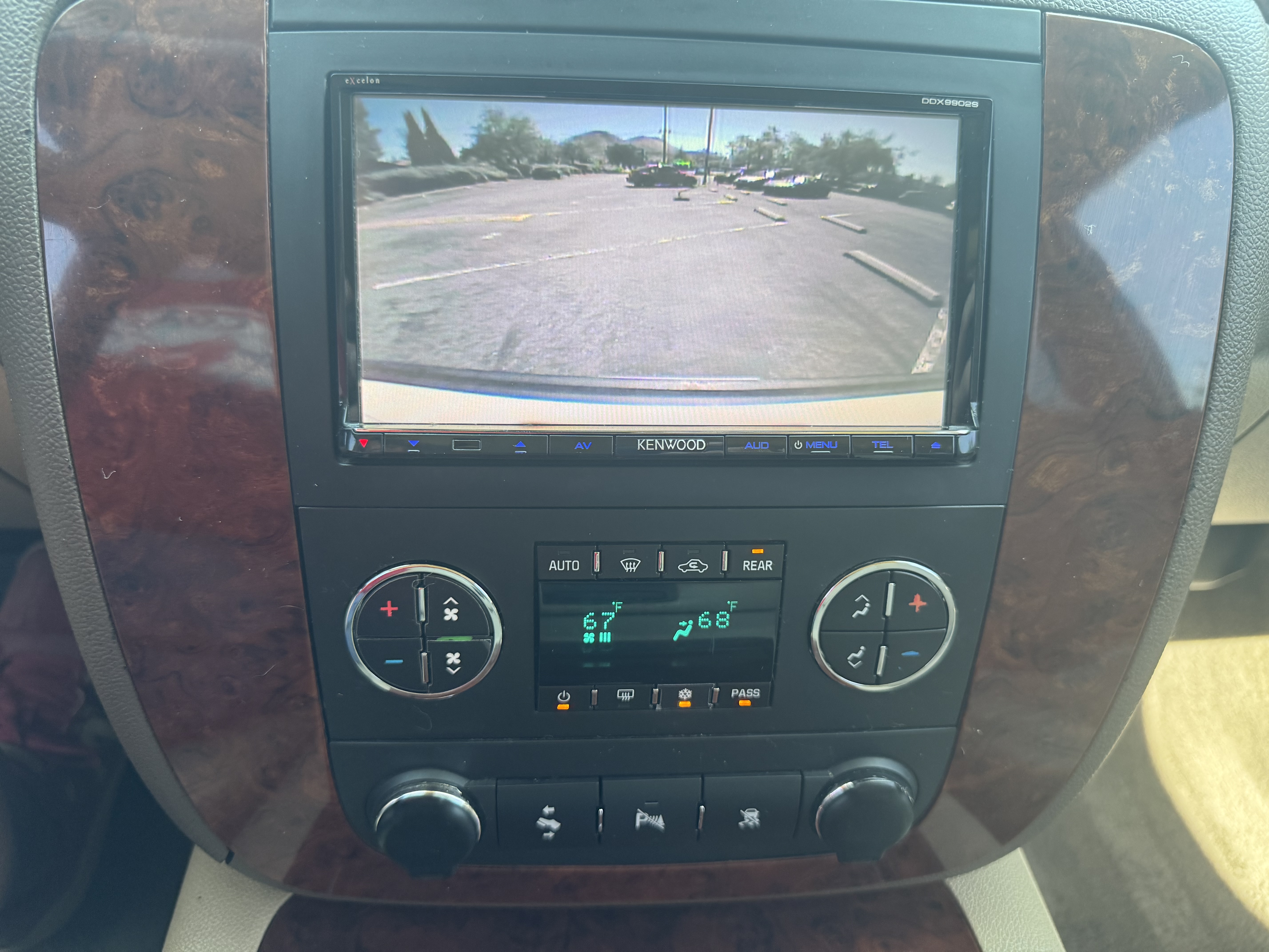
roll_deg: -3.1
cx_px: 634
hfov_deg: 71.6
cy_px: 476
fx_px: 880
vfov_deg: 56.8
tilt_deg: -33.9
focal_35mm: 24
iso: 200
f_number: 1.78
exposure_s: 1/121
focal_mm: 6.76
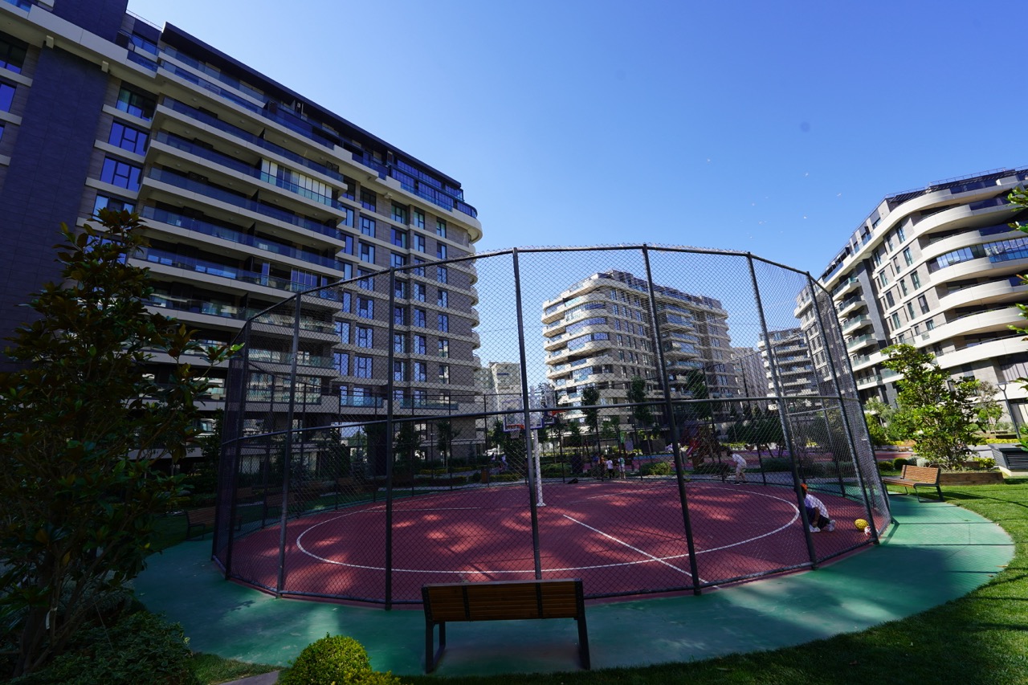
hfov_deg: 104.3
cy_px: 342
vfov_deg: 81.2
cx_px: 514
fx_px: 400
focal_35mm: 14
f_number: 9
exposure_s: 1/125
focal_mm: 14
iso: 100
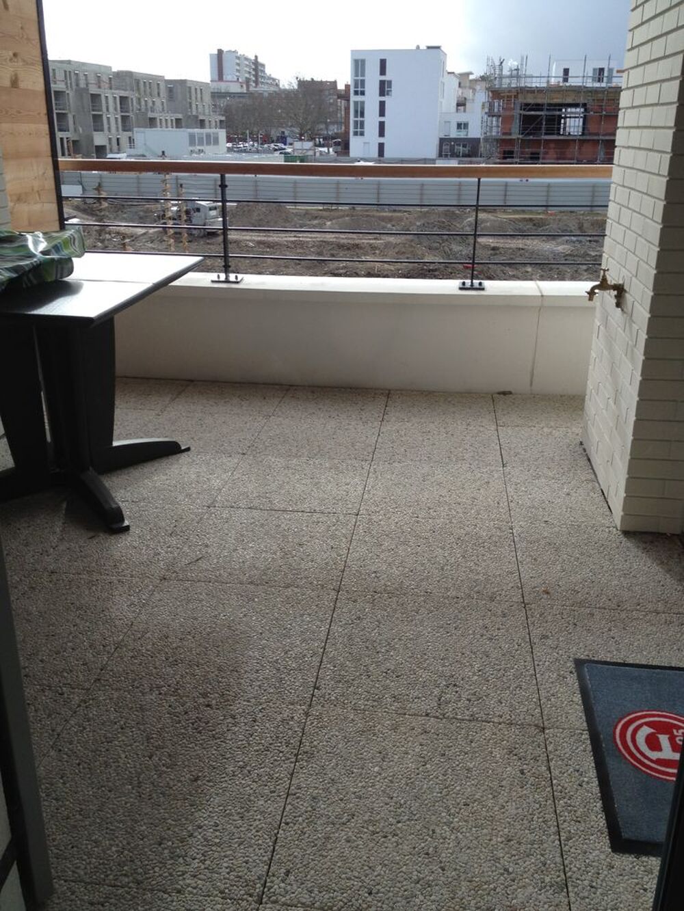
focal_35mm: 35
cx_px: 342
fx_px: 922
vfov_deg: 52.6
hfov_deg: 40.7
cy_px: 456
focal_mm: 4.28
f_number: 2.4
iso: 64
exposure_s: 1/409
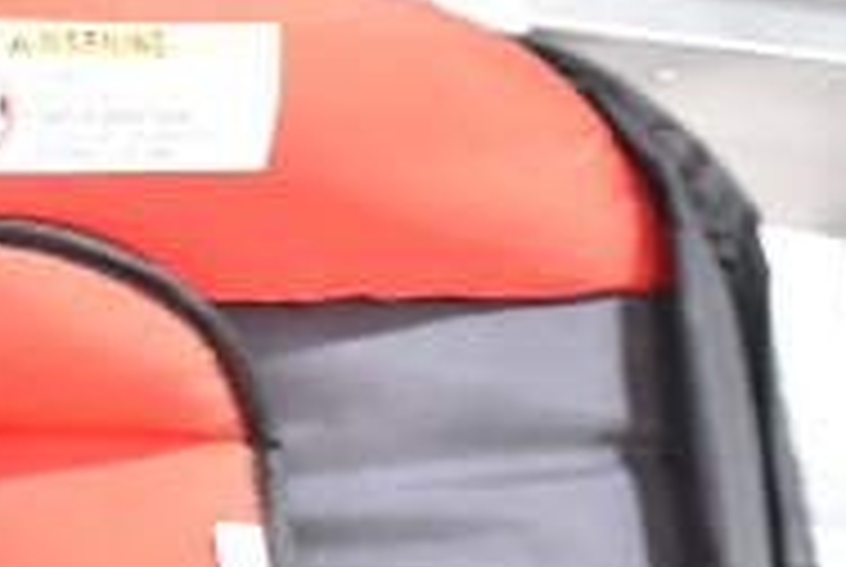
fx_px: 3545
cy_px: 578
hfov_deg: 12.8
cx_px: -500
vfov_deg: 9.1
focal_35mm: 151
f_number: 4.2
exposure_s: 1/50
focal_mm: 31
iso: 2000
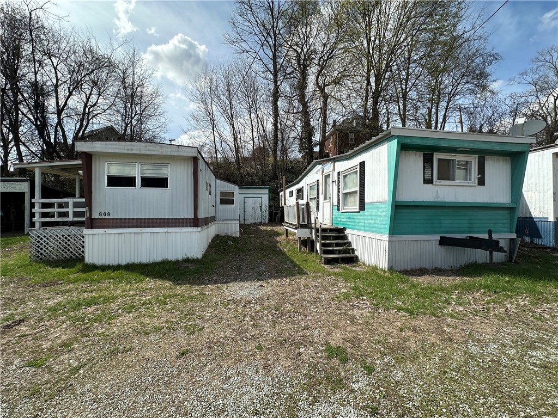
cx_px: 279
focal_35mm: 14
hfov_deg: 102.1
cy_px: 209
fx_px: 226
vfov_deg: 85.7
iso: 50
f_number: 2.2
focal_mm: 2.22
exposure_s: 1/2092
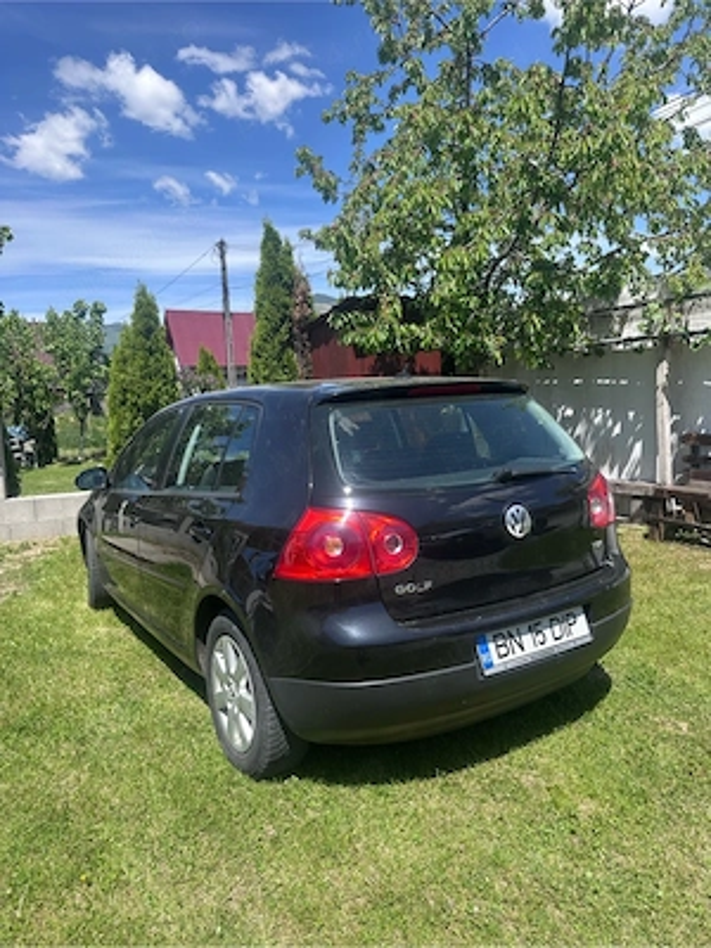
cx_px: 356
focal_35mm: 24
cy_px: 474
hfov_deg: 56.8
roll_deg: +0.4
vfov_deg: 71.6
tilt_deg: -6.1
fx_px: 657
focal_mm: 6.86
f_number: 1.78
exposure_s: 1/2809
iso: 80
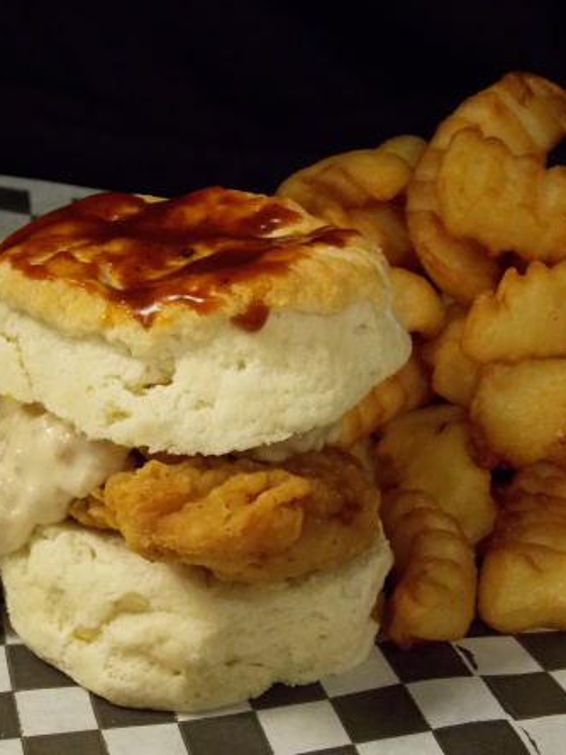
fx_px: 1351
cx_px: 64
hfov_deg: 23.1
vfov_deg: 31.2
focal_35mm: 62
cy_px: 377
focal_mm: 8.1
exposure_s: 1/25
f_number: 3.7
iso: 400
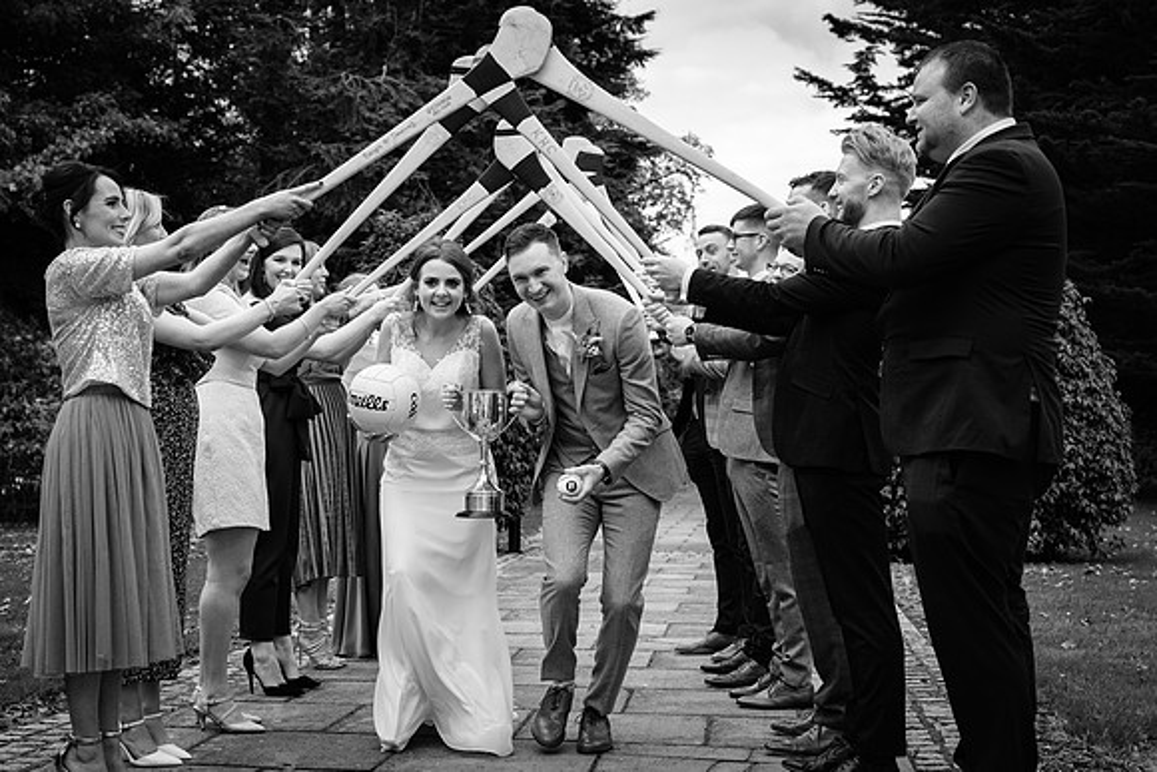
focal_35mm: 49
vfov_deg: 27.8
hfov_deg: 40.6
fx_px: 1562
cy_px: 422
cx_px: 524
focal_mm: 29.2
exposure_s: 1/500
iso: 320
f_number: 2.8
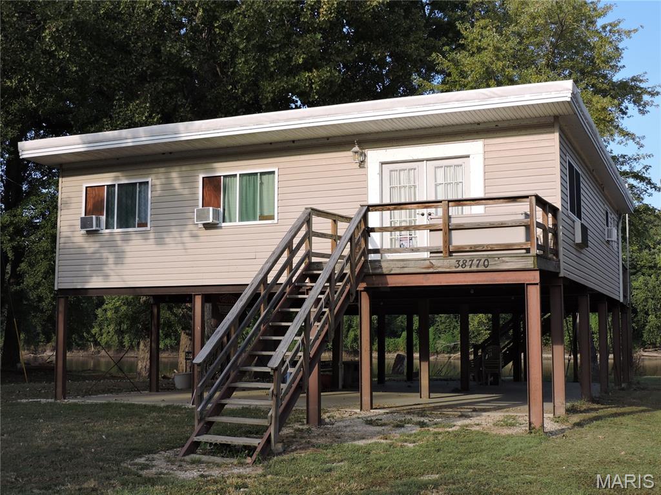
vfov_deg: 30.9
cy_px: 248
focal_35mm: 47
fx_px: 897
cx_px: 330
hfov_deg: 40.4
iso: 100
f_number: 3.5
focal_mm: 8.4
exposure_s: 1/500
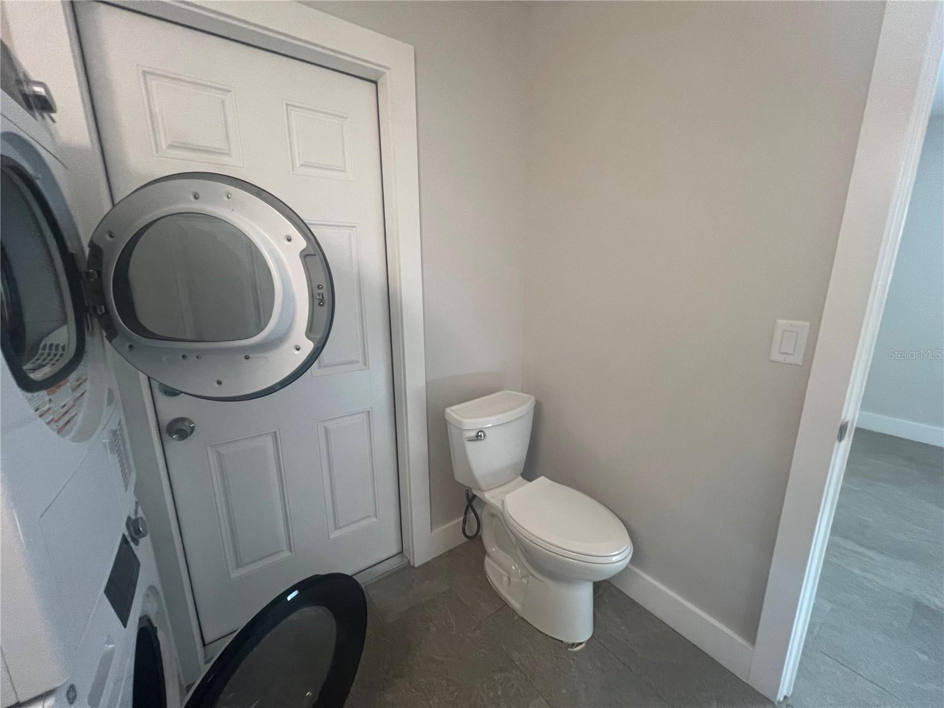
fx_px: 355
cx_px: 472
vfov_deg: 89.9
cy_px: 354
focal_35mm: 13
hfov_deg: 106.2
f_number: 1.8
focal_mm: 1.57
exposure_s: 1/120
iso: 200
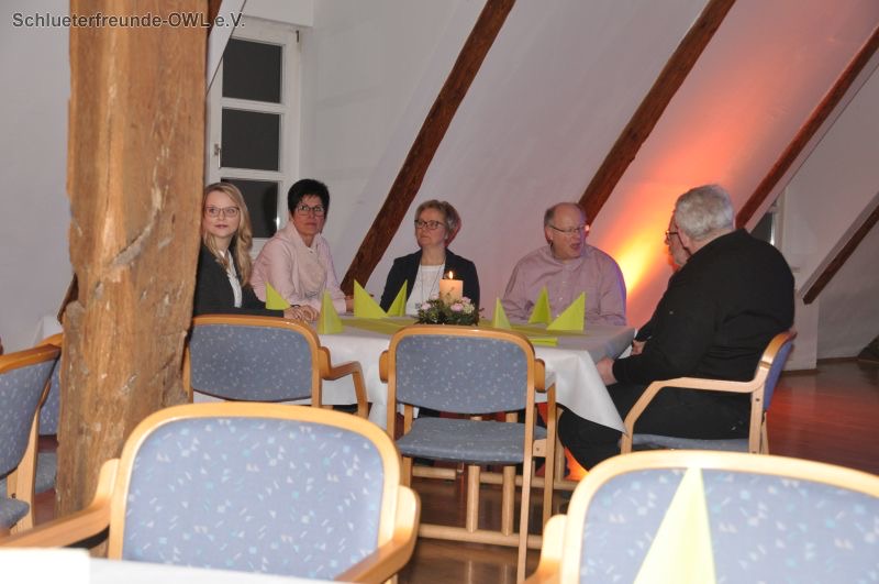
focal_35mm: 52
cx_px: 440
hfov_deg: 37.9
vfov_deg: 25.7
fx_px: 1280
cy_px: 292
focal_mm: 35
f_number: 4.5
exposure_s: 1/60
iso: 800
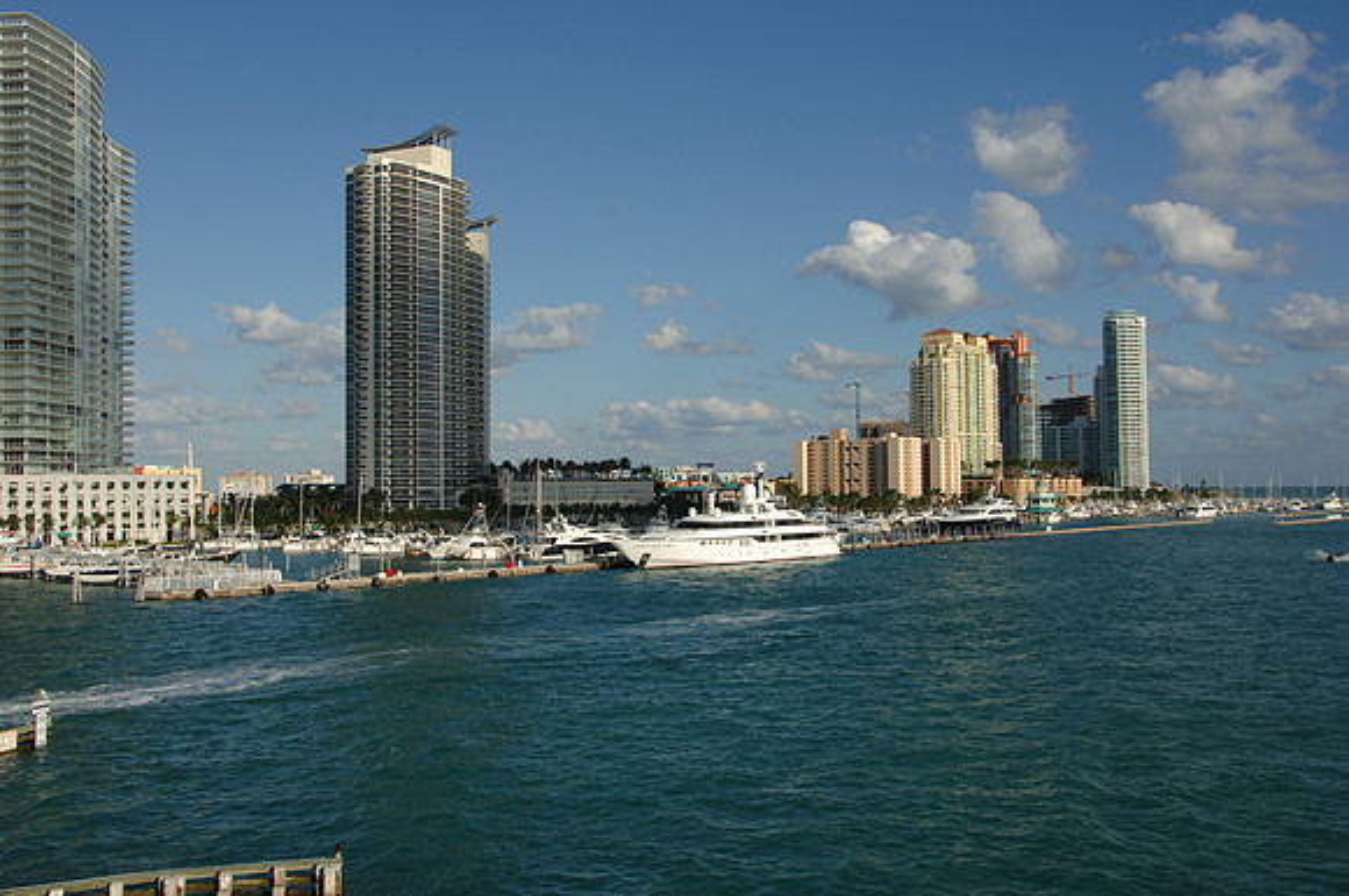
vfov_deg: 39.9
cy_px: 448
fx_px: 1235
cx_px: 674
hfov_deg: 57.3
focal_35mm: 33
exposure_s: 1/320
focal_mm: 22
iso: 100
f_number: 8.5
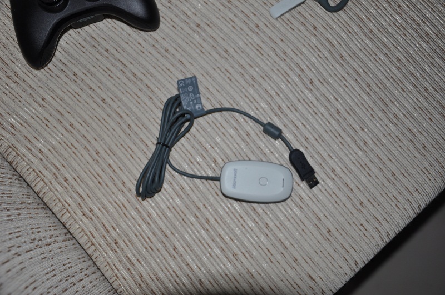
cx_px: 222
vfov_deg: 35.4
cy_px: 148
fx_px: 463
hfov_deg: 51.3
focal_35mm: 38
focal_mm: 25
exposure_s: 1/60
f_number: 4
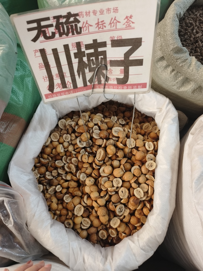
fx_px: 180
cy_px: 136
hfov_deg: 58.9
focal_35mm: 23
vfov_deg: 73.9
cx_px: 102
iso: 226
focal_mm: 5.5
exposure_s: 1/100
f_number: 1.75
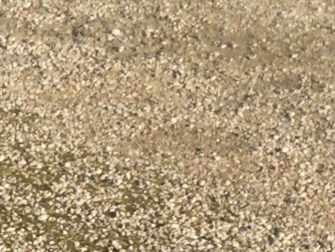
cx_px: -488
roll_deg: -3.7
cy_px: 364
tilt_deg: -33.9
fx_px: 1529
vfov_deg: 9.2
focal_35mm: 158
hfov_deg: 10.6
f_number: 2.4
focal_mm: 3.3
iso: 25
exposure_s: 1/823
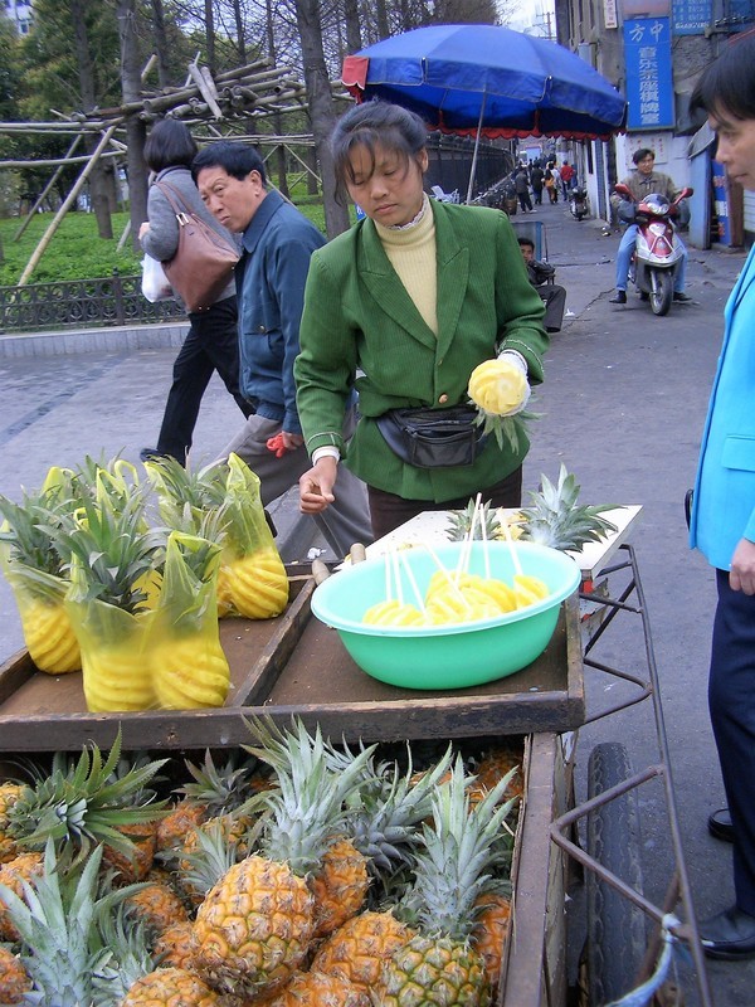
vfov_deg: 52.6
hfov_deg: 40.7
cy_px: 504
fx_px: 1018
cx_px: 378
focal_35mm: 35
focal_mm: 5.8
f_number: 2.6
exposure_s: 1/200
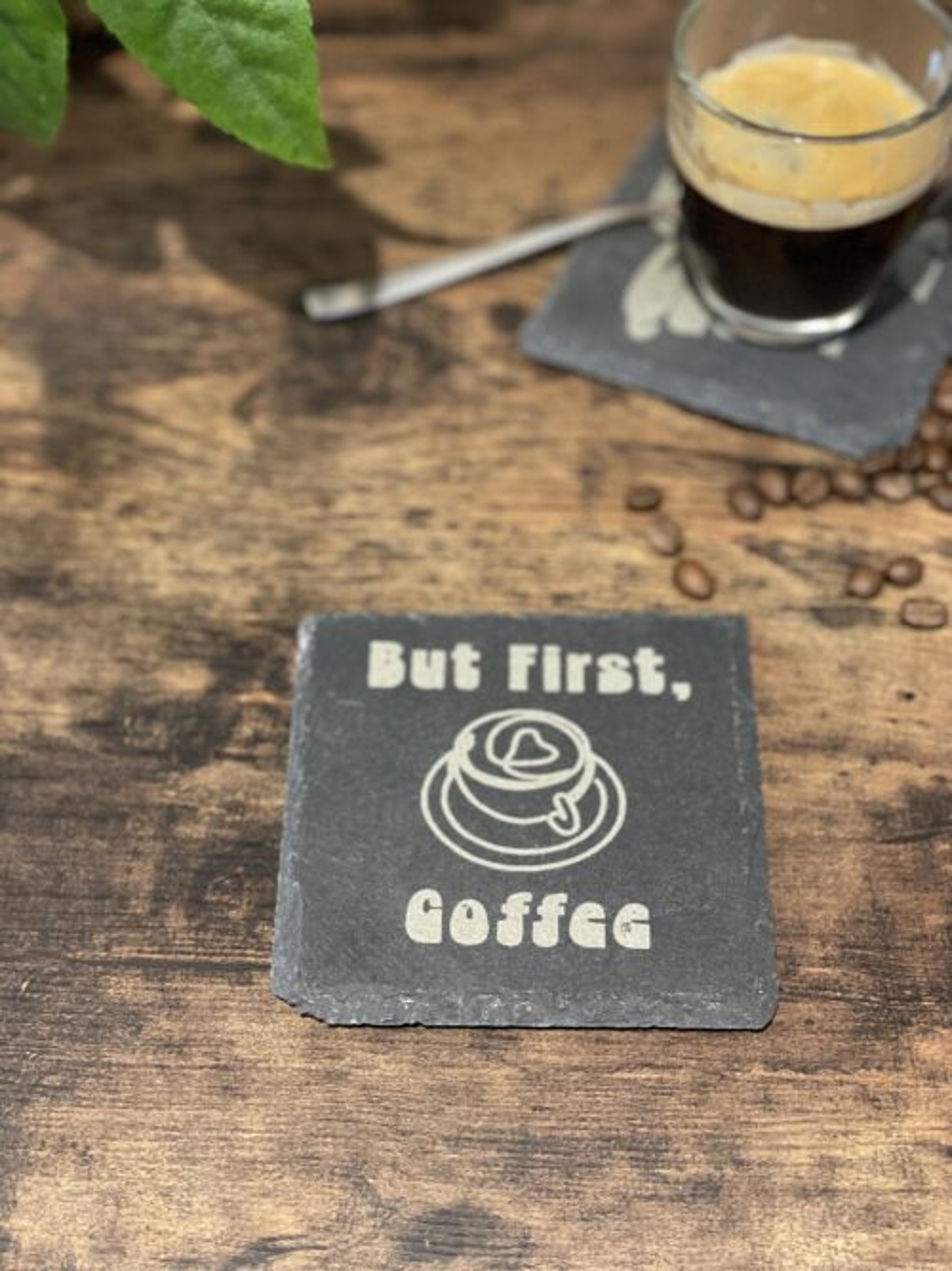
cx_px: 476
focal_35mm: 52
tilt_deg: -53.3
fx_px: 1907
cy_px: 636
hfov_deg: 28.0
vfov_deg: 36.8
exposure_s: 1/33
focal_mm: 6
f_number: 2
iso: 400
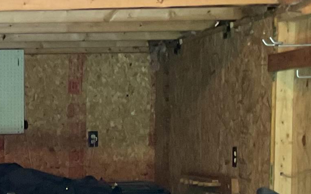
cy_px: 246
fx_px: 1043
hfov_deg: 16.2
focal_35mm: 123
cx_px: -70
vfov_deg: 10.4
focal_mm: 3
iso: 250
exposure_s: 1/30
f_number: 1.8
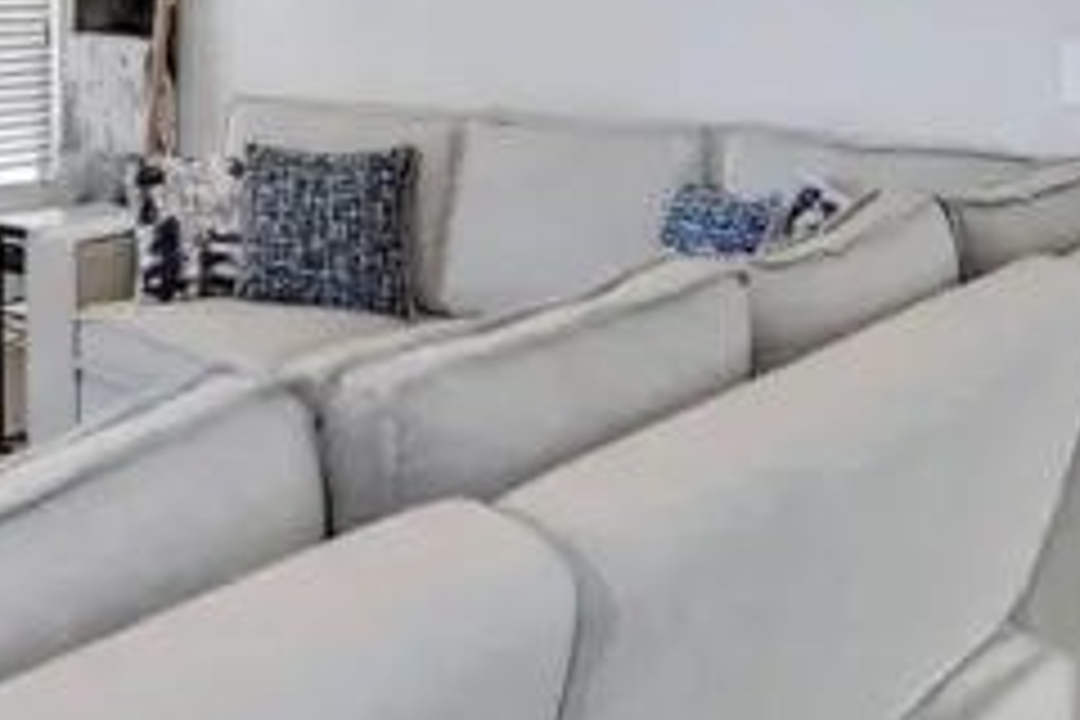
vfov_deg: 26.3
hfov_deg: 40.1
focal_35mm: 48
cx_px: 284
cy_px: -27
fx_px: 1440
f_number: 4.5
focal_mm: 10
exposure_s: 1/80
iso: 1250
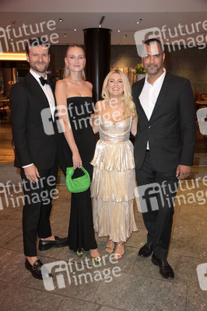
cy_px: 156
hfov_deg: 38.8
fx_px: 294
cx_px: 104
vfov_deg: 55.8
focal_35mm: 34
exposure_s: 1/30
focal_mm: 34
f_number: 5.6
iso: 3200
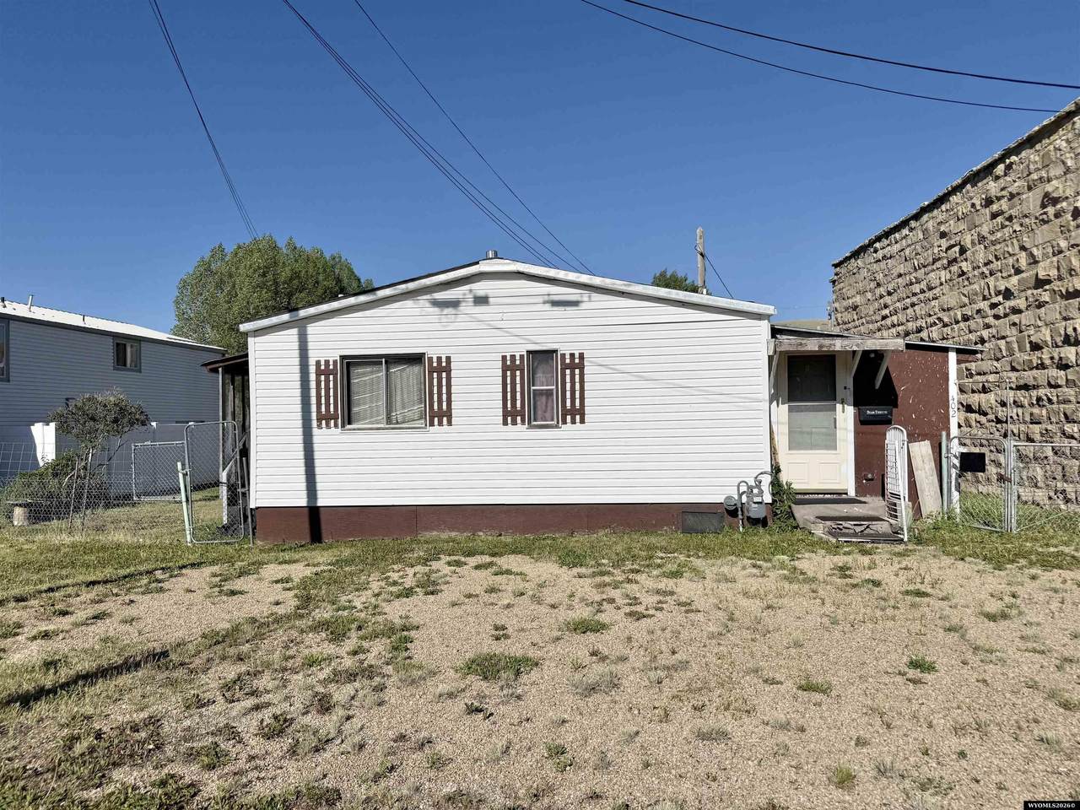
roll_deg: +0.8
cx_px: 540
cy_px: 405
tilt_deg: +1.1
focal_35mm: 24
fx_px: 749
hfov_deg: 71.6
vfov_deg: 56.8
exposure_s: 1/14286
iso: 80
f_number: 1.78
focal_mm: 6.76
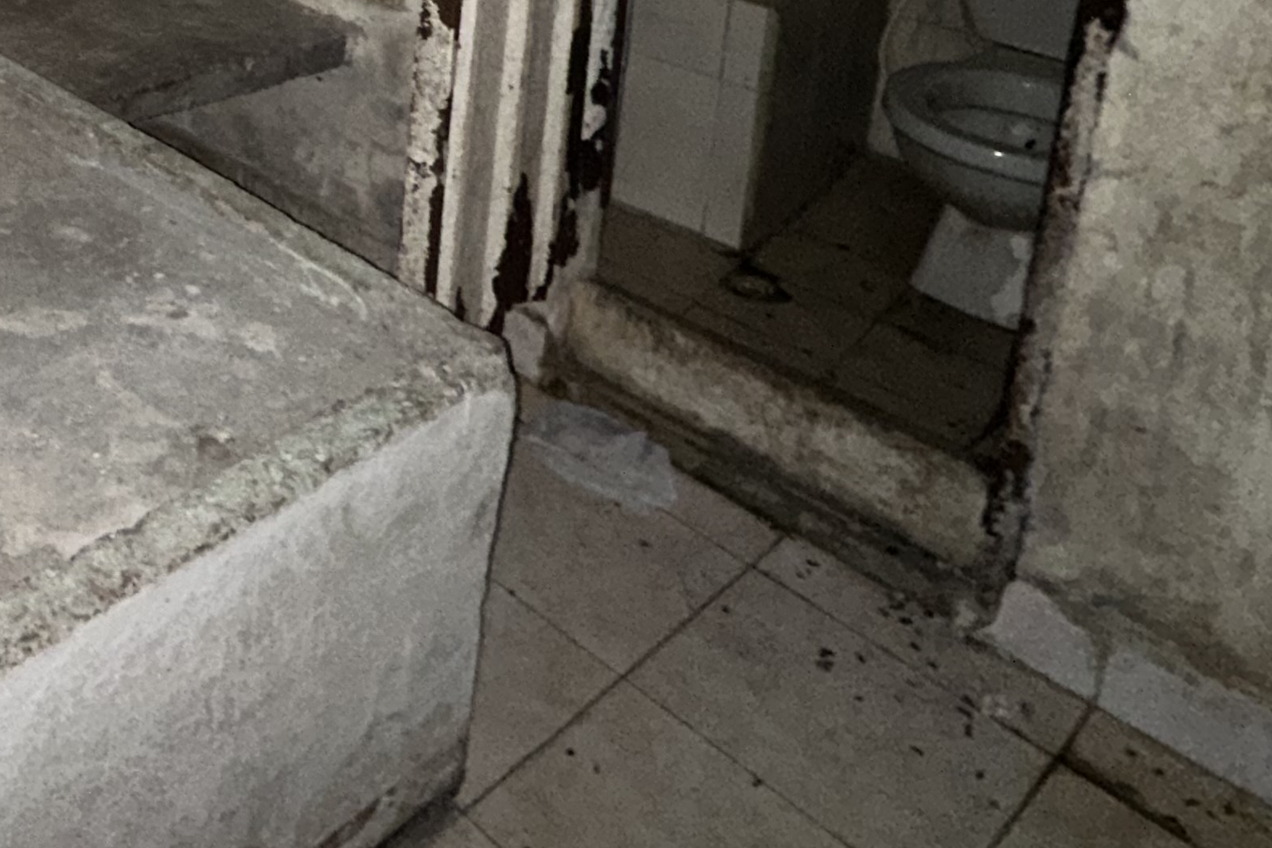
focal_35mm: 37
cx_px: -111
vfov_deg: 29.2
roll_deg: -1.1
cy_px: -249
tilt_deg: -10.6
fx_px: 1307
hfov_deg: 41.8
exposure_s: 1/16
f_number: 2.2
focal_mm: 2.22
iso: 160
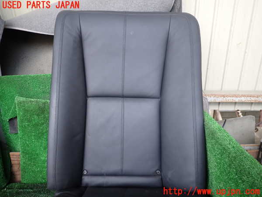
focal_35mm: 25
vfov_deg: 54.9
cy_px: 98
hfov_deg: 69.4
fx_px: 189
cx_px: 131
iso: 100
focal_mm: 4.5
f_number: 2
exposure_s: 1/80
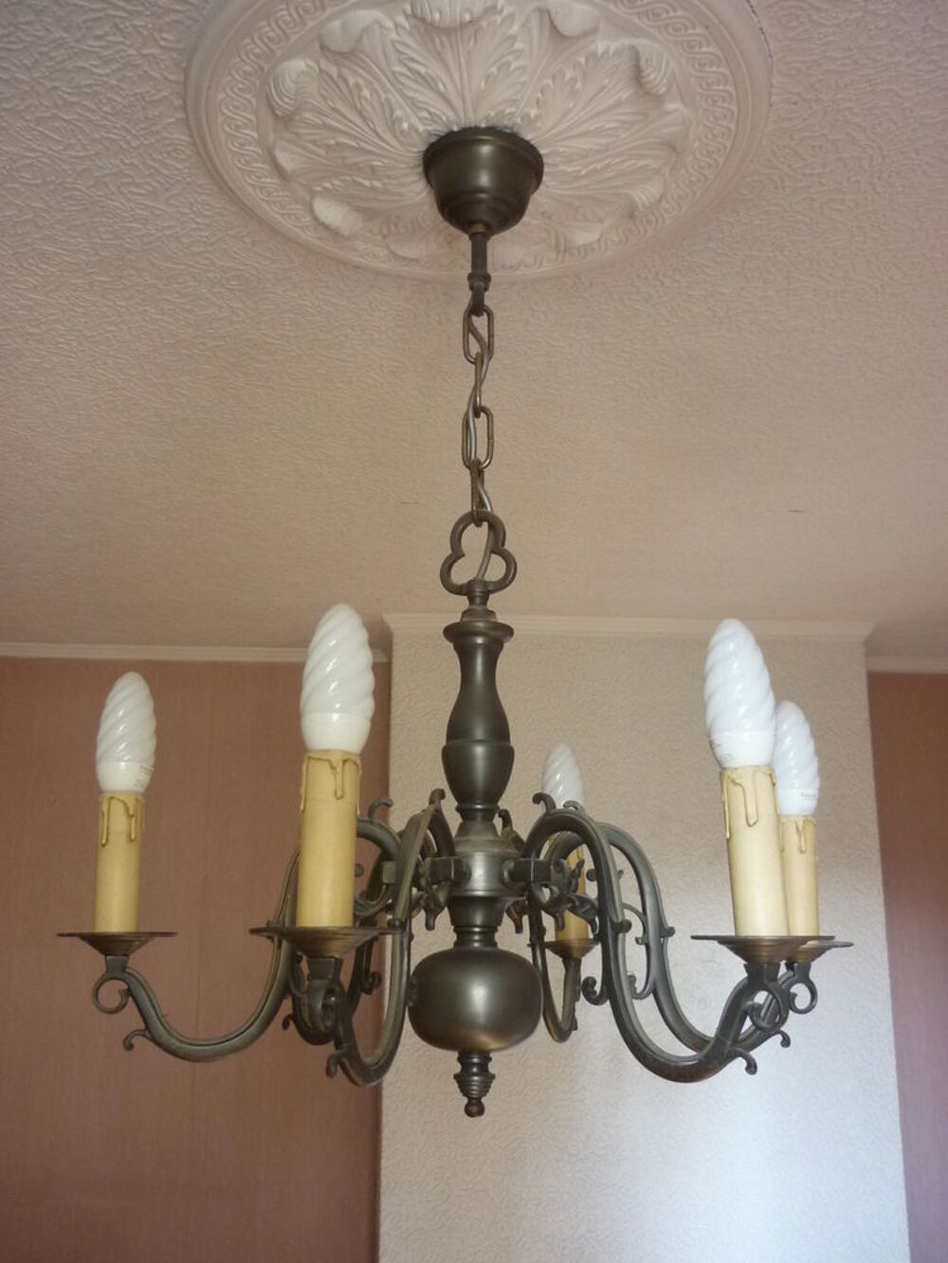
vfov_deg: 55.3
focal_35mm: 33
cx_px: 474
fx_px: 1205
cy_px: 632
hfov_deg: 43.0
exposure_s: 1/30
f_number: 2.8
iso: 250
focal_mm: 5.5
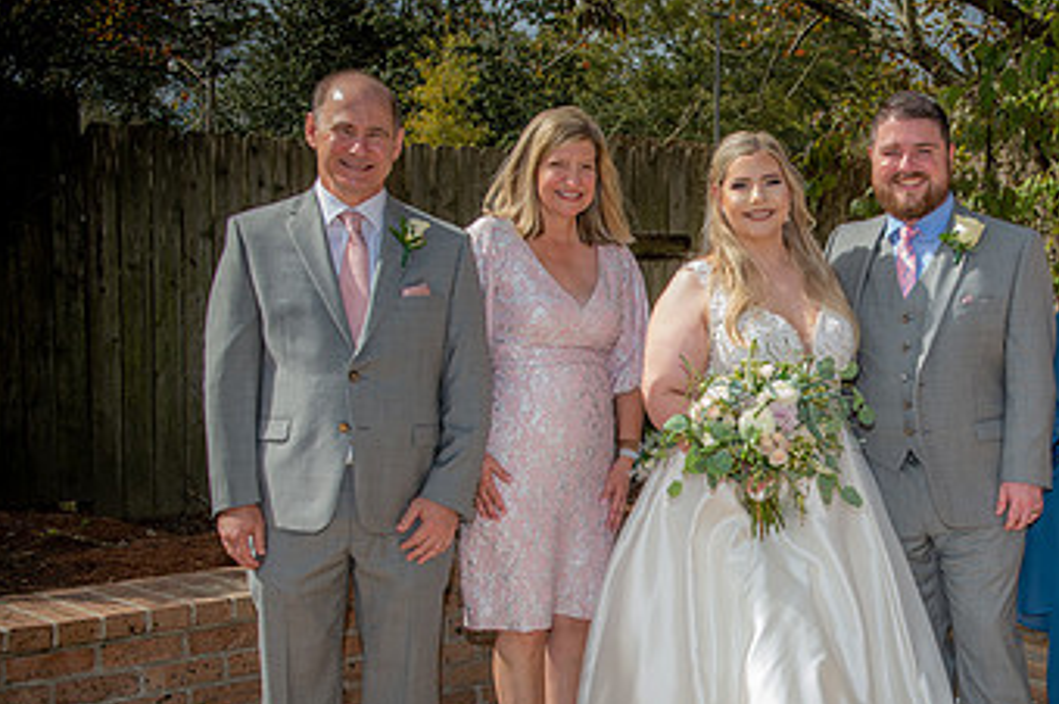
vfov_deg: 23.2
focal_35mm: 58
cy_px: 477
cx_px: 860
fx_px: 1704
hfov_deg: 33.4
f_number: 8
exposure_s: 1/250
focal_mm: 34
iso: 125
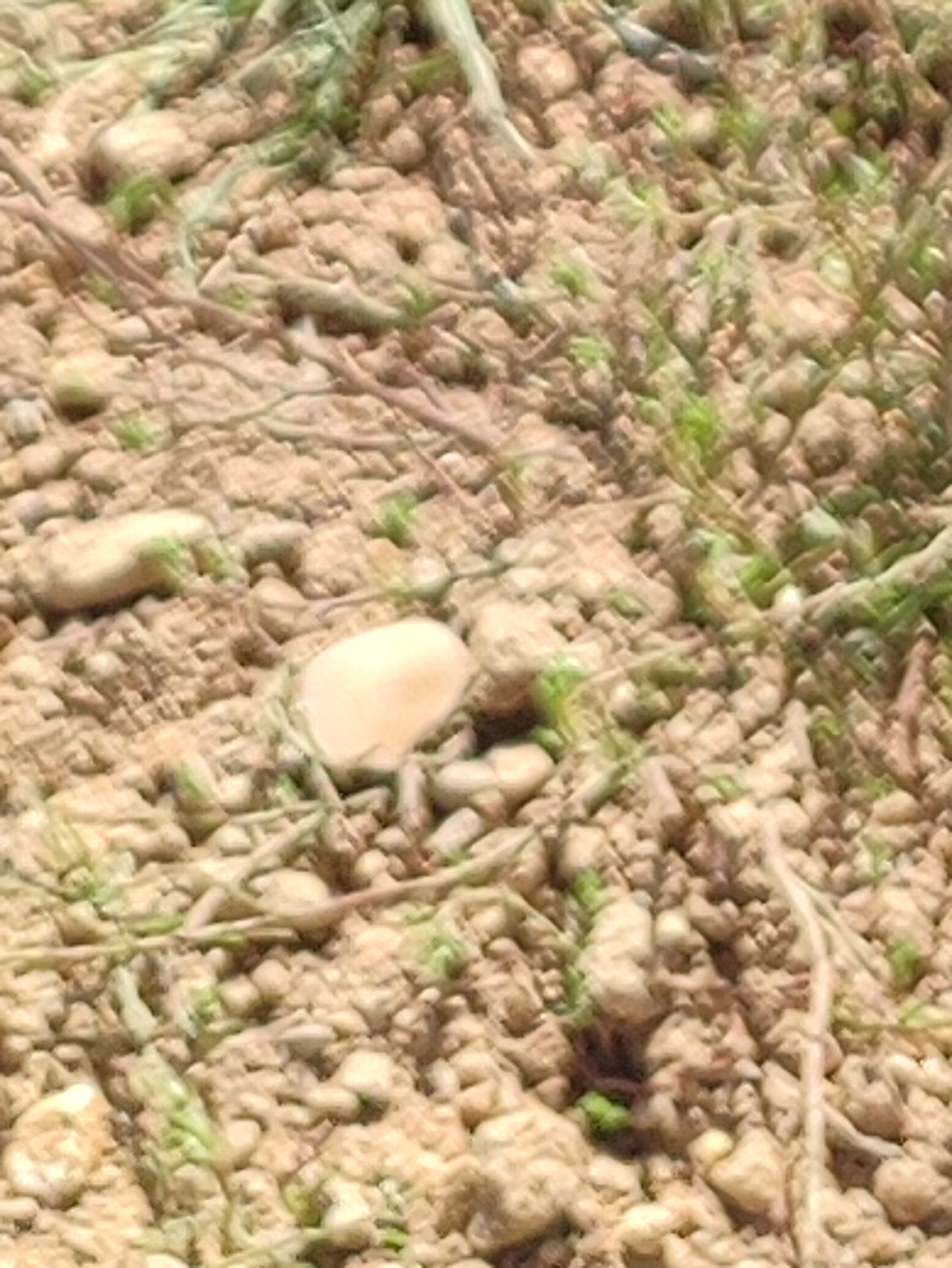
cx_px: 1040
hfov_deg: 7.7
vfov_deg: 8.1
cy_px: -3033
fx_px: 7071
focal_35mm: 193
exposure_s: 1/419
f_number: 1.89
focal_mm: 5.95
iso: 50
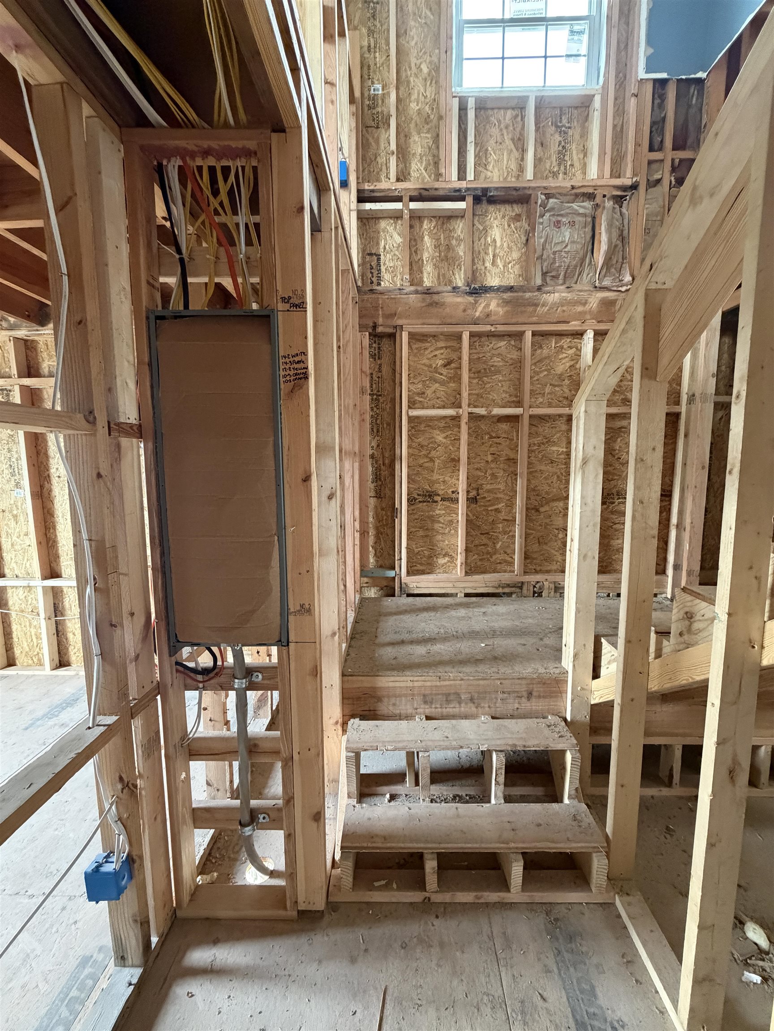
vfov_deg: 102.1
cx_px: 387
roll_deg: +0.0
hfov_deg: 85.7
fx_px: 417
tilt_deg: -7.3
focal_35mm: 14
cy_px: 516
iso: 640
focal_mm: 2.22
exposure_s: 1/60
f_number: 2.2
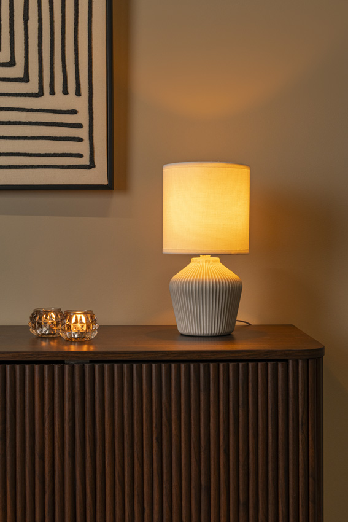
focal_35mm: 50
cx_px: 174
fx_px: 725
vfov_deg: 39.6
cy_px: 261
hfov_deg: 27.0
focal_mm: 50
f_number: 13
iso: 400
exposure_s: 1/13
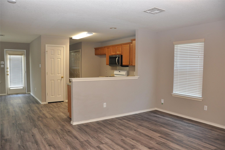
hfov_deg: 67.4
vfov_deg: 47.8
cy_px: 75
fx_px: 169
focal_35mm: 27
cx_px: 112
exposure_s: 1/60
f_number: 4
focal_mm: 18
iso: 450
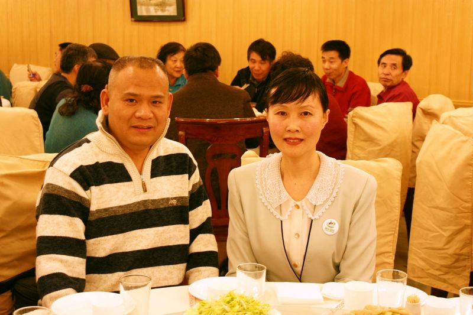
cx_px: 236
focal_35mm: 60
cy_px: 158
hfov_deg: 33.4
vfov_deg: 22.6
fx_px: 788
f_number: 5.6
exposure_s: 1/25
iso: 800
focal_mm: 40
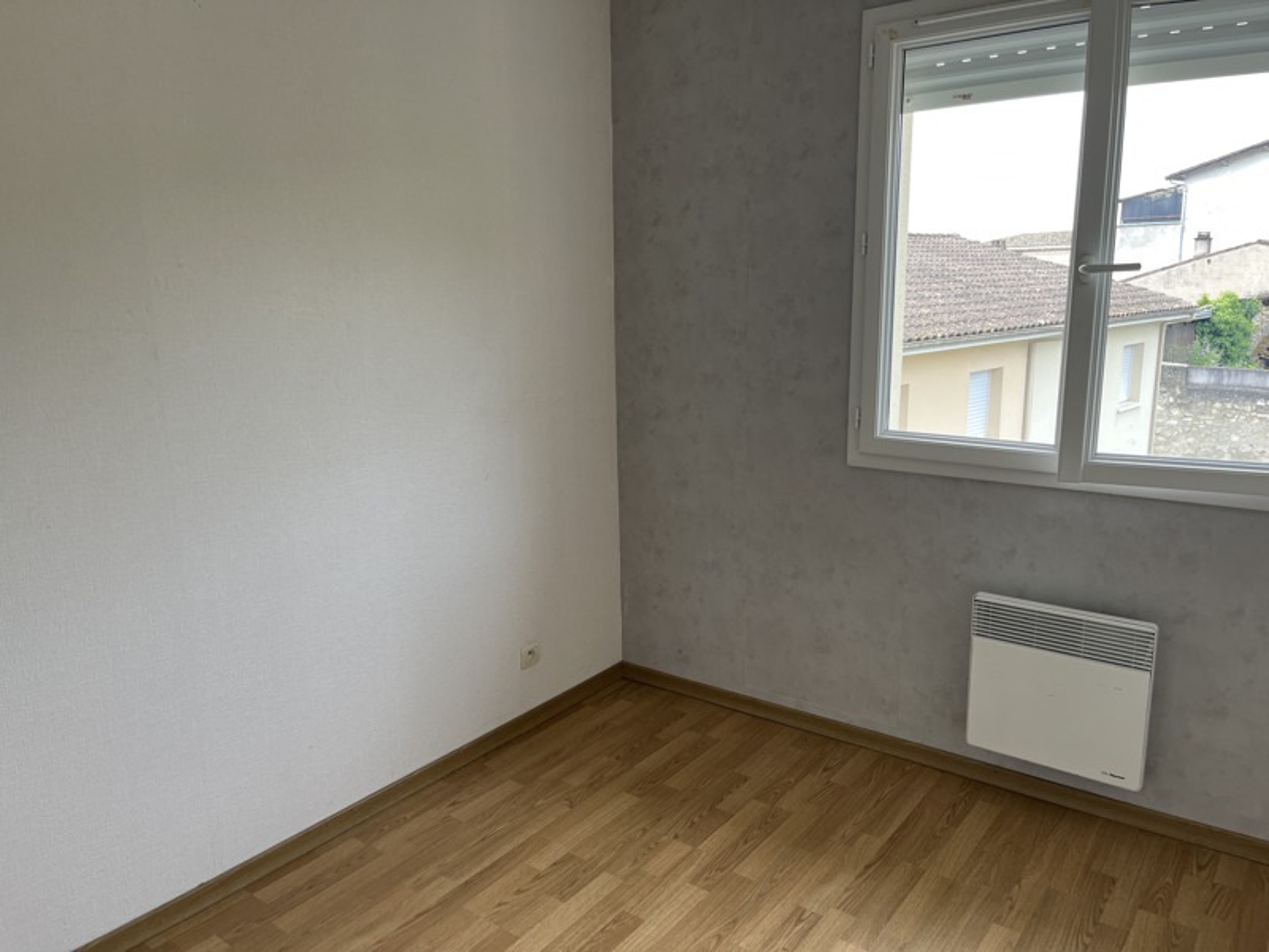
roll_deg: +1.8
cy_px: 476
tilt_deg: -10.7
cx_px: 634
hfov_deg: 67.3
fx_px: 953
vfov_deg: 53.1
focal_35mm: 26
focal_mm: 5.1
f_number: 1.6
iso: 40
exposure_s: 1/122
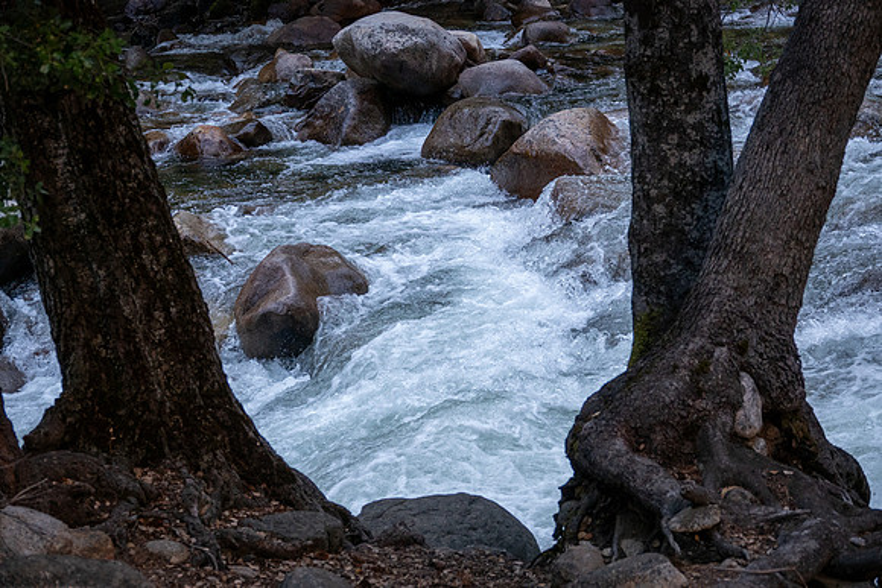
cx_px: 441
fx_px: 2622
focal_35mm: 107
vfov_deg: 12.8
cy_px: 294
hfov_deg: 19.1
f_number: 4
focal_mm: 39.42
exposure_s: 1/250
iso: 500
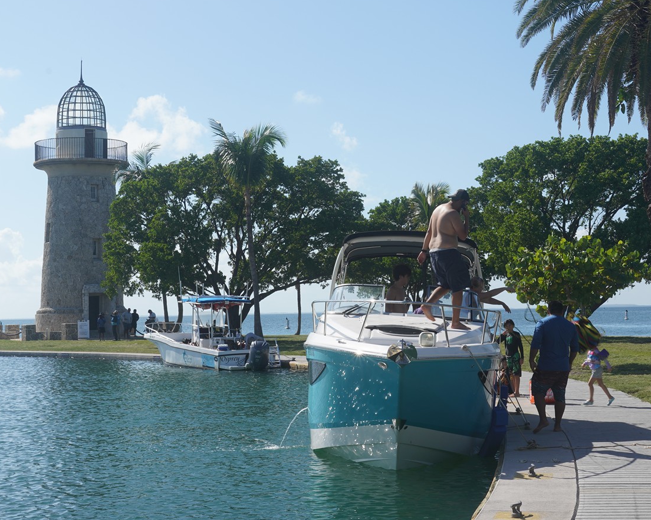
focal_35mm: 68
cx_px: 350
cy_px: 215
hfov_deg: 27.9
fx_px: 1310
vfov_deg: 22.5
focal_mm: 40
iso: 100
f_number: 16
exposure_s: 1/100
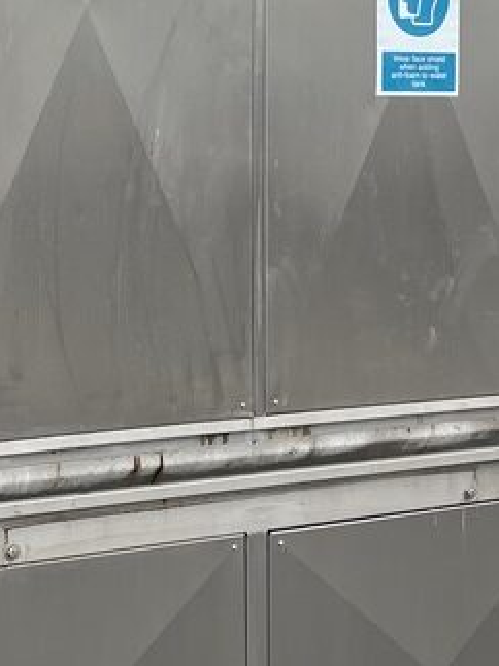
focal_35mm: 87
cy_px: 184
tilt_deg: +2.7
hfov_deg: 16.7
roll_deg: +2.3
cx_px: 25
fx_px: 1673
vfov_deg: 22.3
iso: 50
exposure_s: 1/300
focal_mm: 5.1
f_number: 1.6
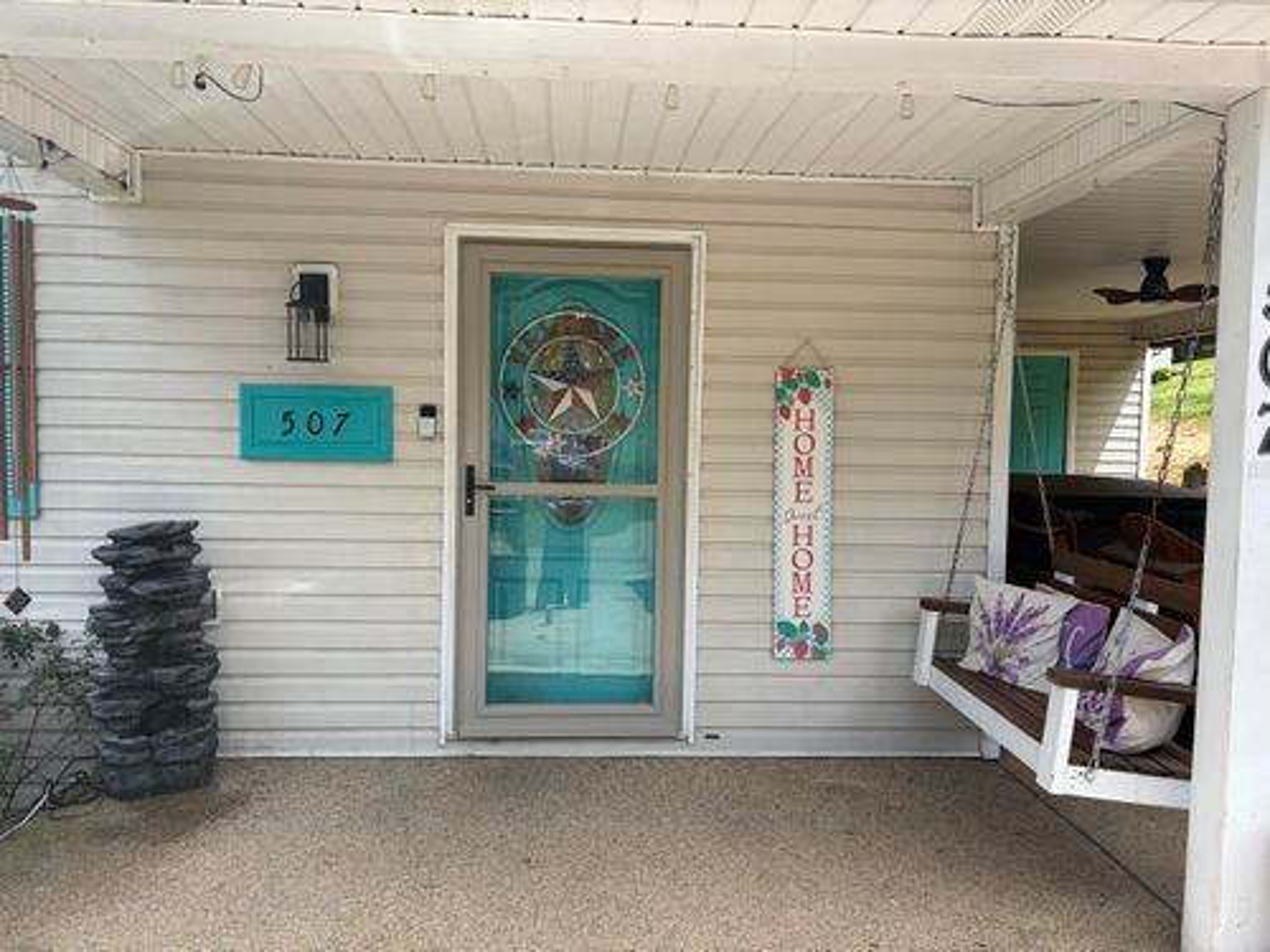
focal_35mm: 26
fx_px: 954
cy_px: 476
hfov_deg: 67.3
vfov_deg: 53.1
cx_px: 635
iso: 50
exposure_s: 1/1081
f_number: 1.6
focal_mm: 5.96
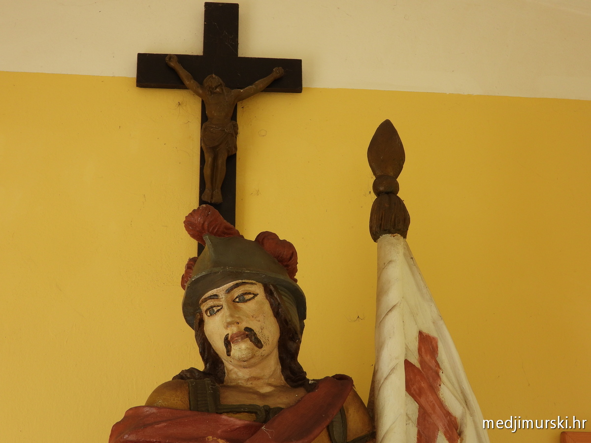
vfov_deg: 19.6
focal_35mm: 75
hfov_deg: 26.0
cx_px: 296
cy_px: 222
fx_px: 1280
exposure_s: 1/100
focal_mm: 13.5
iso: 100
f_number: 3.5
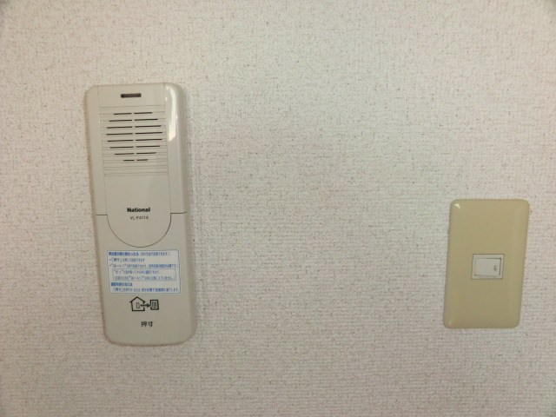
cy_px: 208
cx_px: 278
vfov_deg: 48.2
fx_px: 466
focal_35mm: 29
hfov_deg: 61.7
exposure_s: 1/60
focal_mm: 5.2
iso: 250
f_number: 3.5
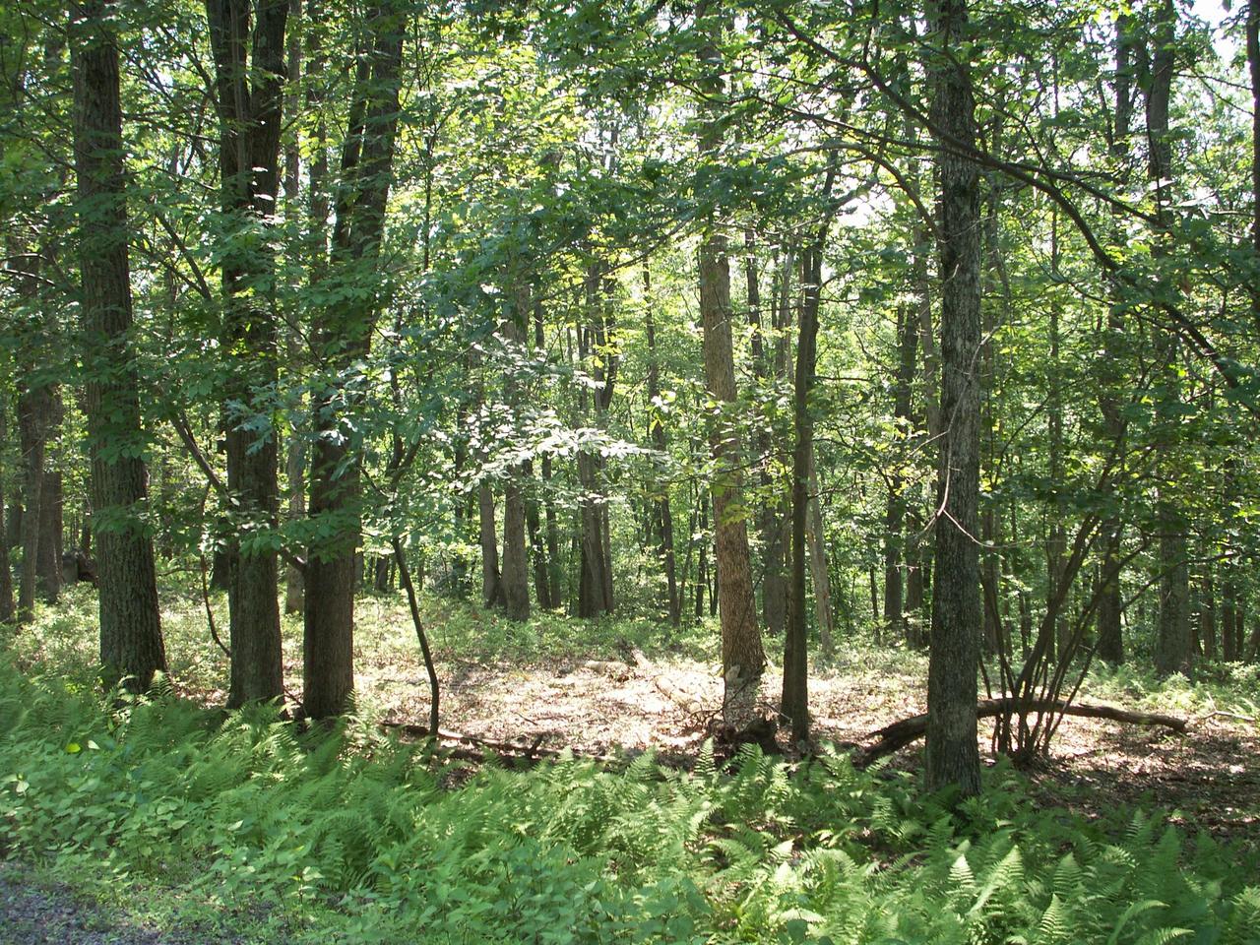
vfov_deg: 38.7
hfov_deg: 50.1
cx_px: 630
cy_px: 472
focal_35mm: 37
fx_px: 1347
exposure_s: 1/60
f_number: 3.5
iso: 50
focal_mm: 7.7
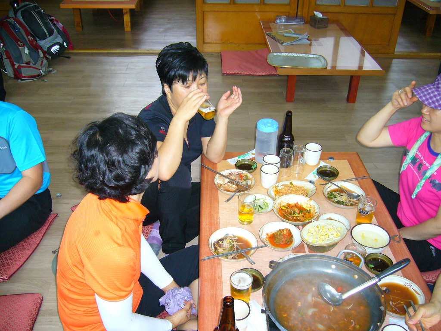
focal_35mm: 35
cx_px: 220
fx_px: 446
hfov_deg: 52.6
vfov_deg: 40.7
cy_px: 166
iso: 250
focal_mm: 5.8
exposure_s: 1/60
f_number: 2.8
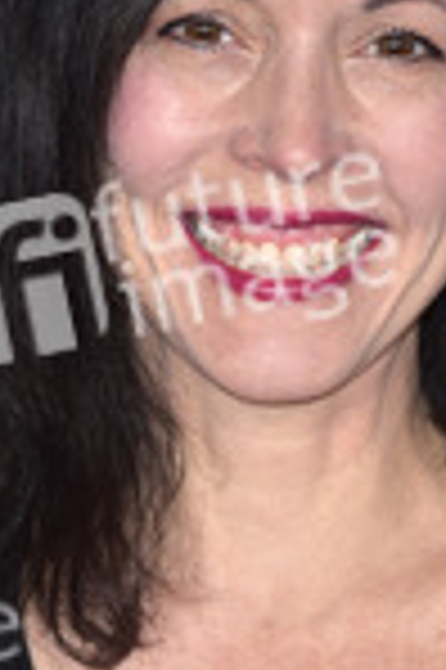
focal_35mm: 618
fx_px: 11510
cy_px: 486
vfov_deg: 3.3
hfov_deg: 2.2
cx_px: 300
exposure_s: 1/200
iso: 640
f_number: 6.3
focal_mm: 230
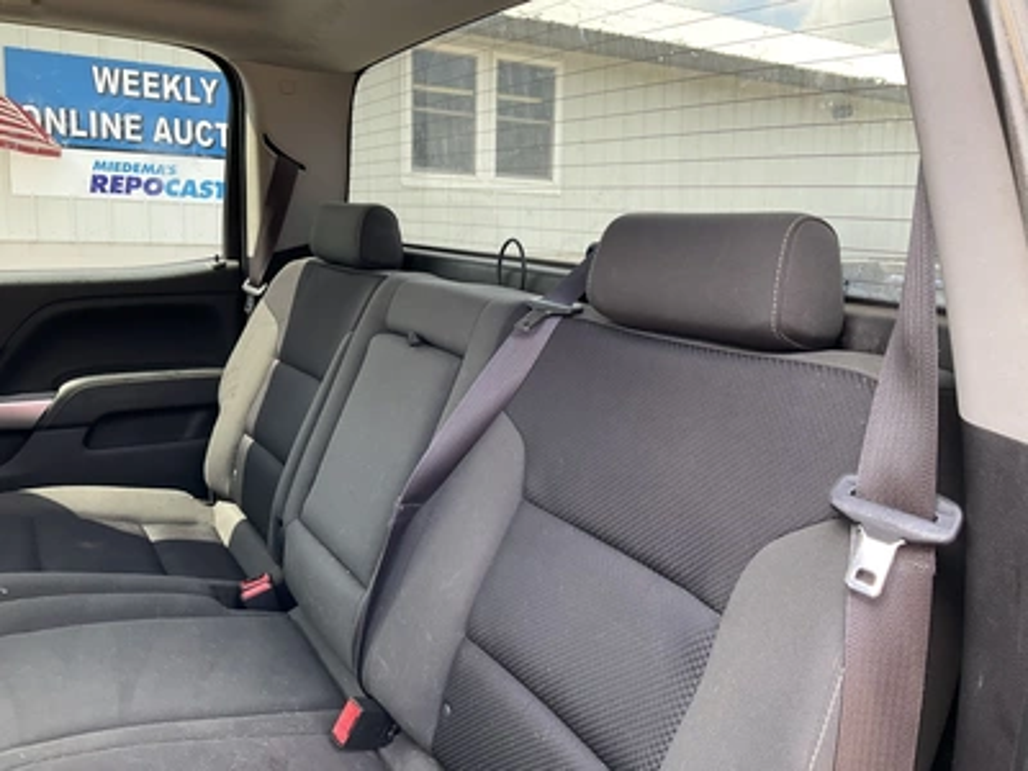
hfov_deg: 61.7
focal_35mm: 29
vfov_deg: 48.2
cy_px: 386
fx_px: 861
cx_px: 514
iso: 32
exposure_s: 1/122
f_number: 1.8
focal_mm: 3
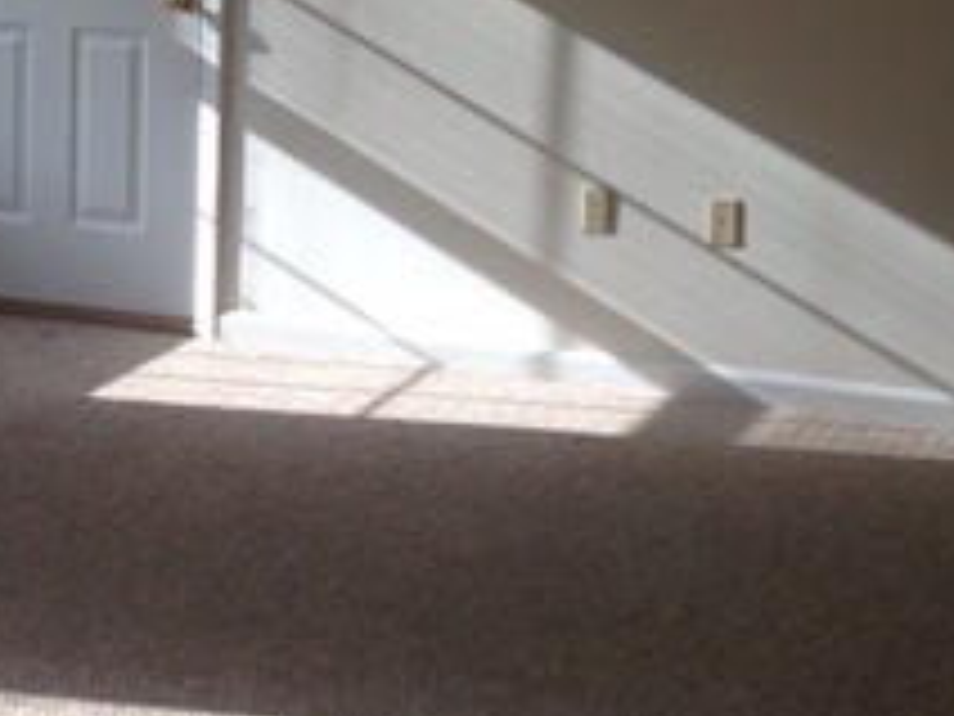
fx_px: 2866
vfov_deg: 14.0
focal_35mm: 104
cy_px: 0
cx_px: -115
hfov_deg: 18.2
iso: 50
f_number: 2.4
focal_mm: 4.13
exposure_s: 1/217
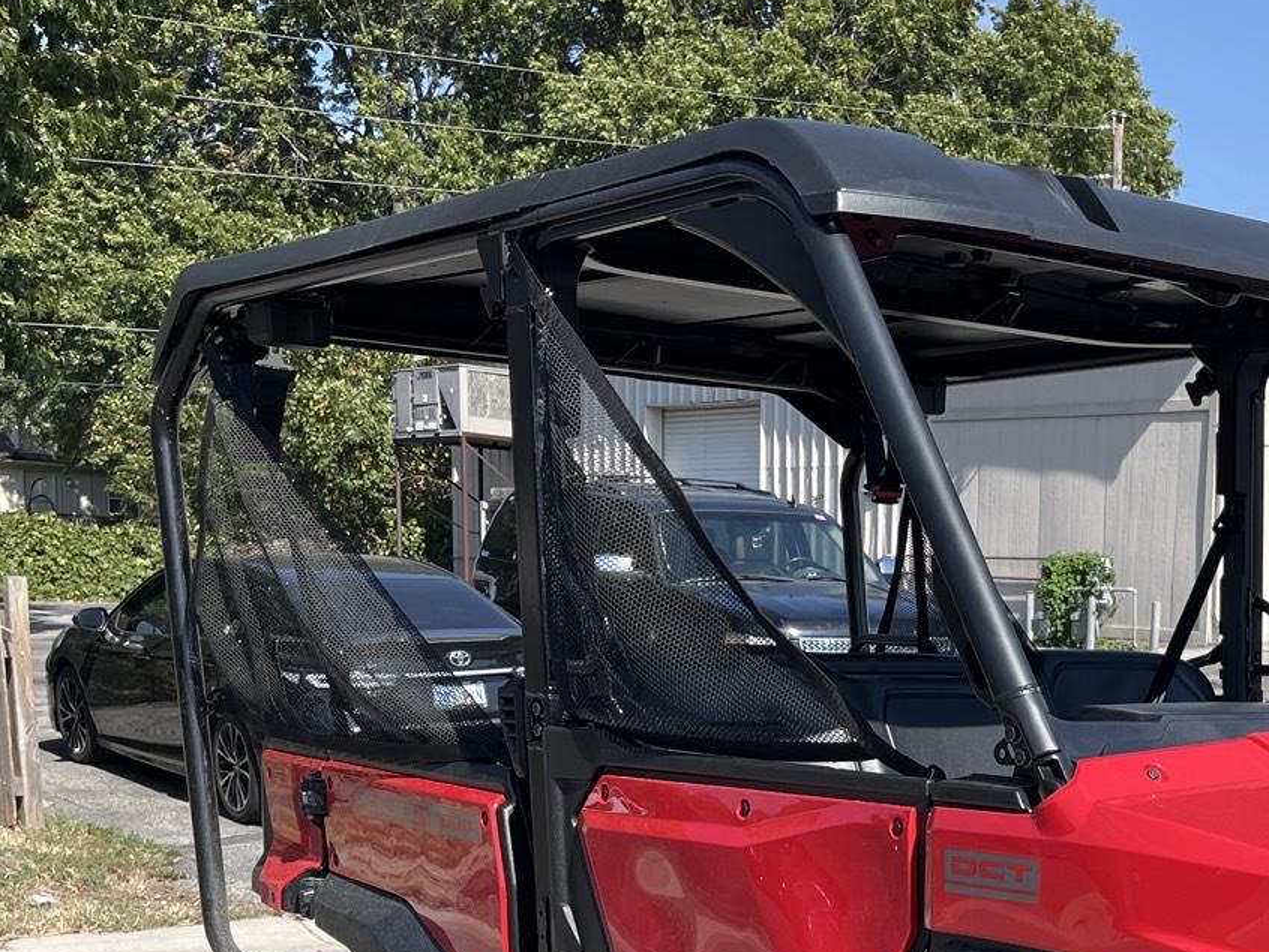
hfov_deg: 31.0
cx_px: 1174
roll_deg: -2.5
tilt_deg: -10.6
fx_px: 2164
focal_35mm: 59
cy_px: 997
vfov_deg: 23.6
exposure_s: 1/1992
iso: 50
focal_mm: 5.1
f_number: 1.6
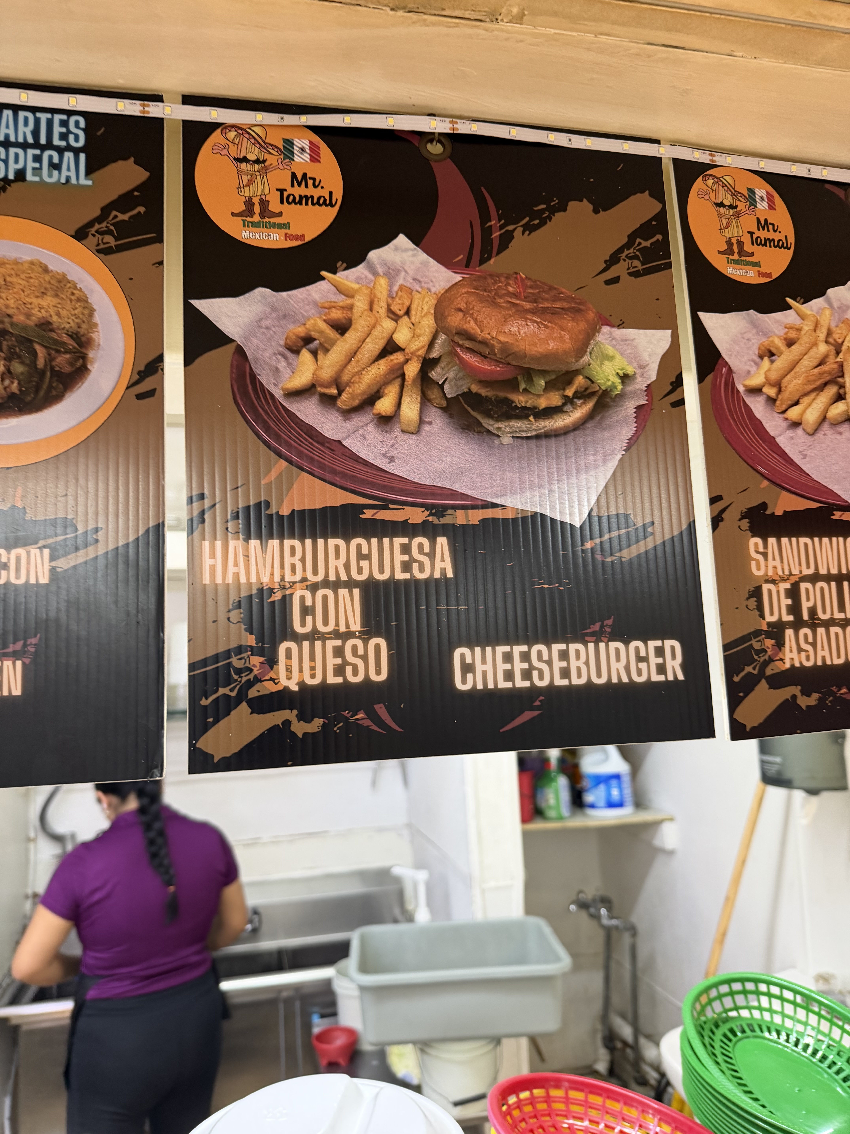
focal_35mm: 24
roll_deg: +4.3
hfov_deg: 56.8
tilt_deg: +4.8
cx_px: 425
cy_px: 567
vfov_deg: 71.6
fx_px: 786
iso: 200
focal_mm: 6.76
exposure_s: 1/60
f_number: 1.78
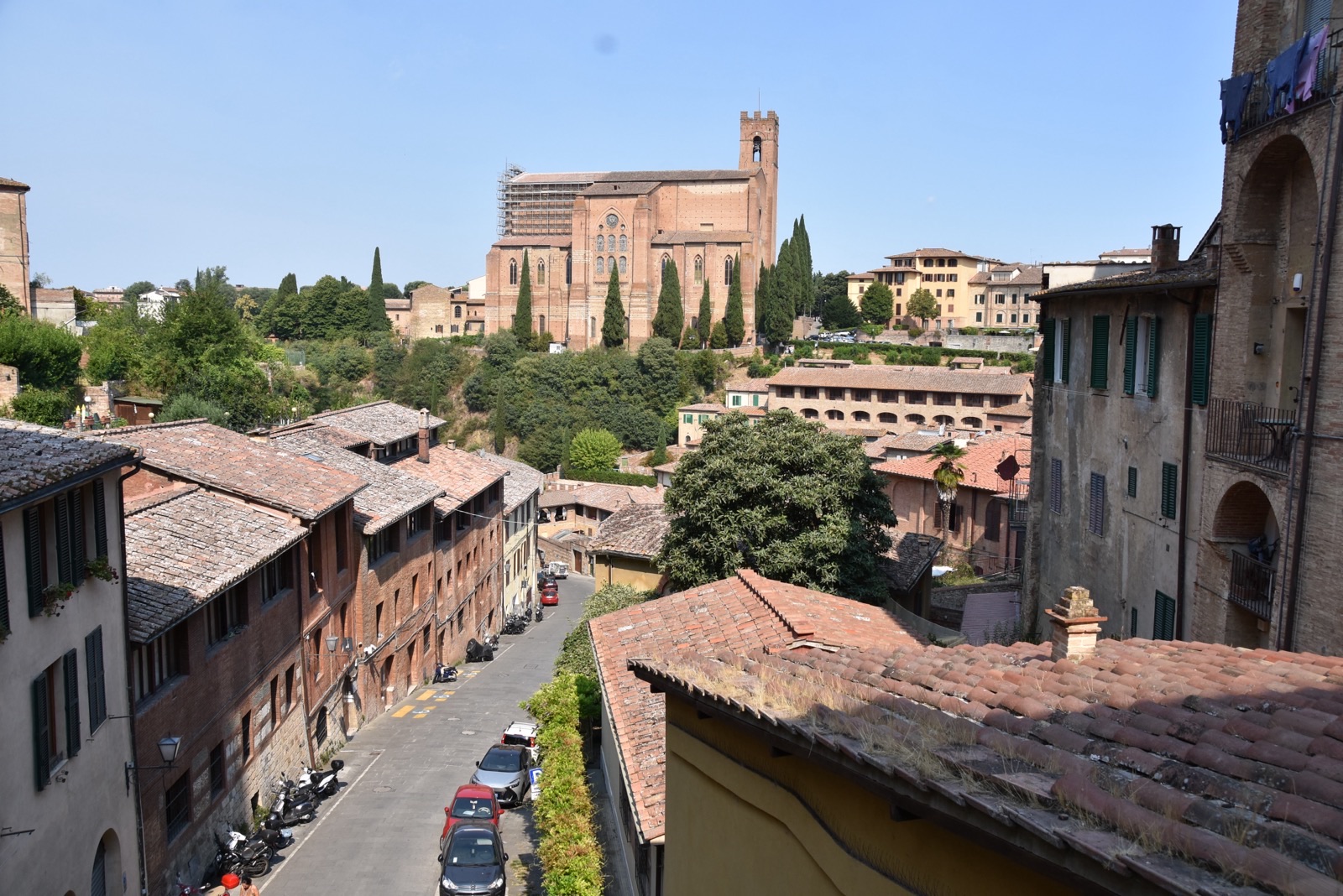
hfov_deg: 67.4
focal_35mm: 27
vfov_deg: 48.0
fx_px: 1008
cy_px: 448
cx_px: 672
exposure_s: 1/500
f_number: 8
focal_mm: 18
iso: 280
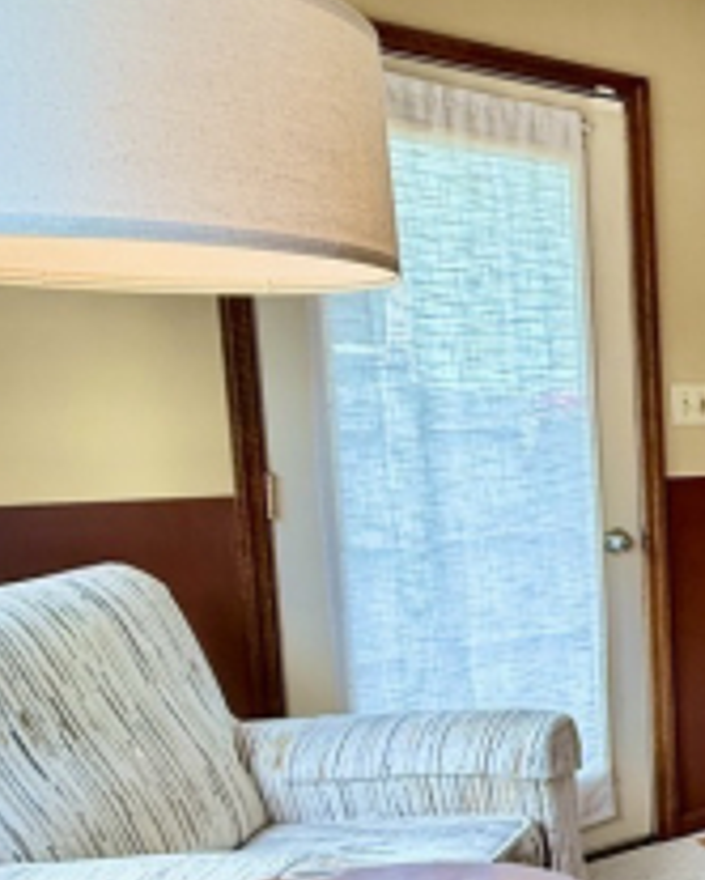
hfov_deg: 23.5
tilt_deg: -5.9
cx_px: 1170
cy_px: 531
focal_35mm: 44
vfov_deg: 41.8
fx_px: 1146
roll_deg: -0.3
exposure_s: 1/120
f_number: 2.2
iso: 200
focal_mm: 2.22
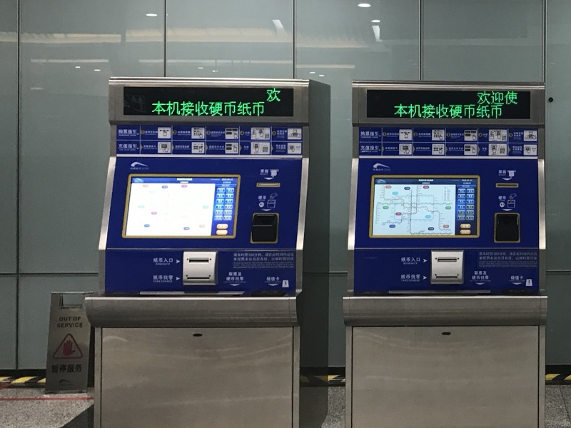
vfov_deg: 26.0
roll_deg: -0.3
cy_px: 141
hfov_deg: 32.4
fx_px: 924
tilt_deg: +0.6
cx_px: 528
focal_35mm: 56
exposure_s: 1/25
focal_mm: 3.99
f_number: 1.8
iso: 32
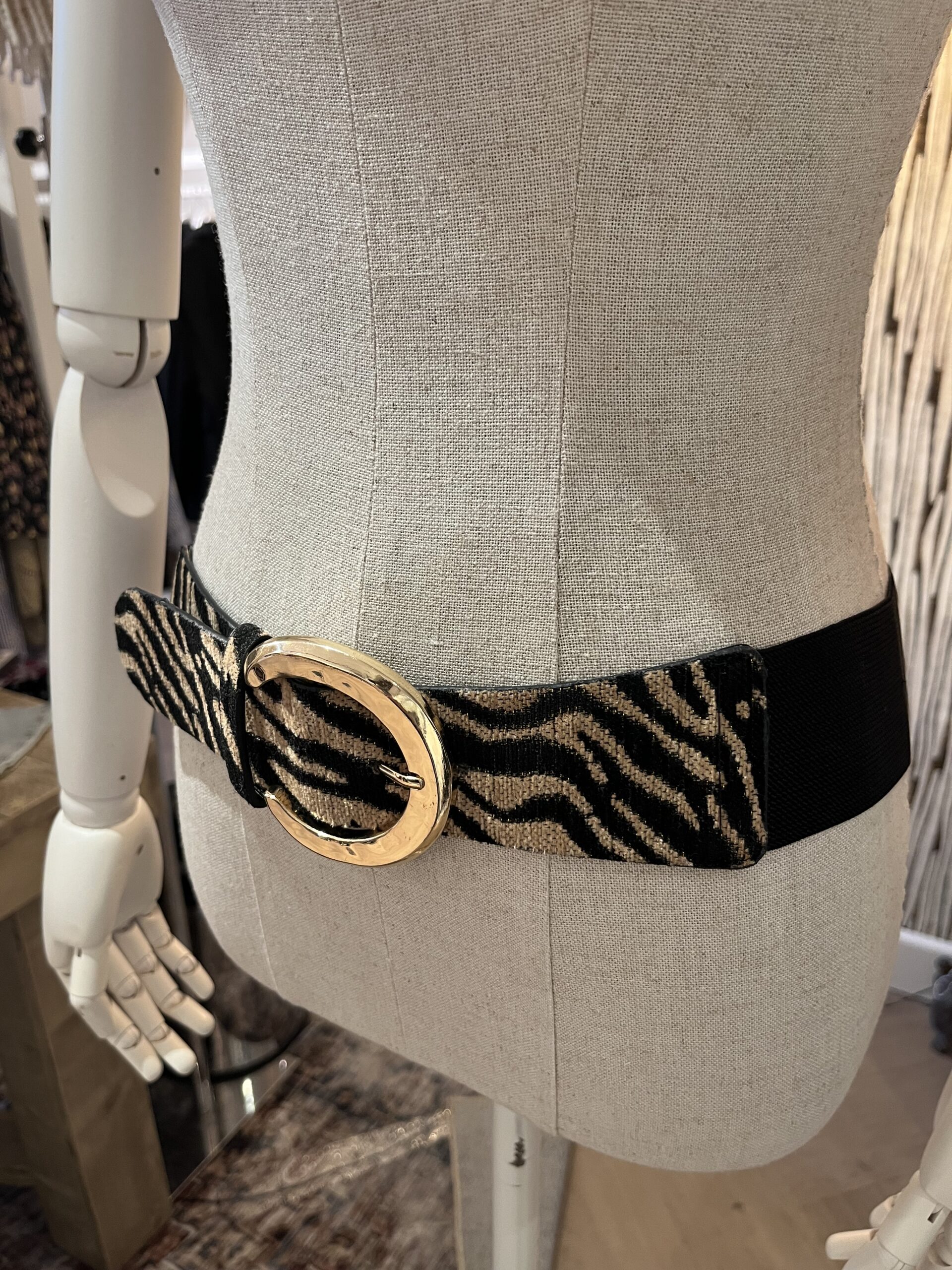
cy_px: 635
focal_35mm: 26
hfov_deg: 53.1
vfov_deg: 67.3
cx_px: 476
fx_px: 953
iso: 125
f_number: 1.6
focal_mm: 5.1
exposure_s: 1/50
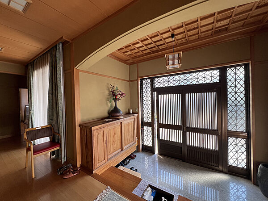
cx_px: 134
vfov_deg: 89.9
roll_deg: +1.5
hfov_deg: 106.2
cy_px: 100
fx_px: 101
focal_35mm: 13
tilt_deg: -1.2
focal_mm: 1.57
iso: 80
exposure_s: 1/99
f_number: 1.8
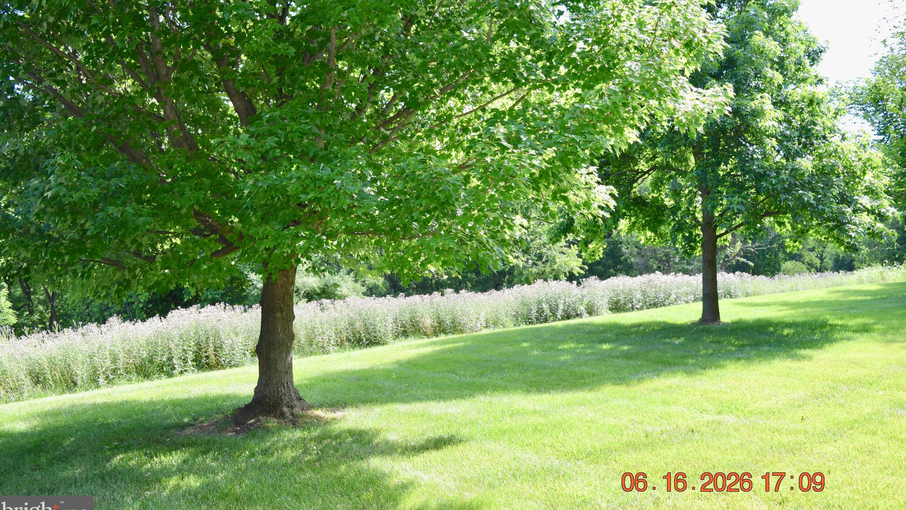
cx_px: 453
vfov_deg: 33.7
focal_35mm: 35
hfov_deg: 56.6
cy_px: 223
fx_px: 841
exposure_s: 1/125
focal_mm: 22
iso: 125
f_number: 5.6
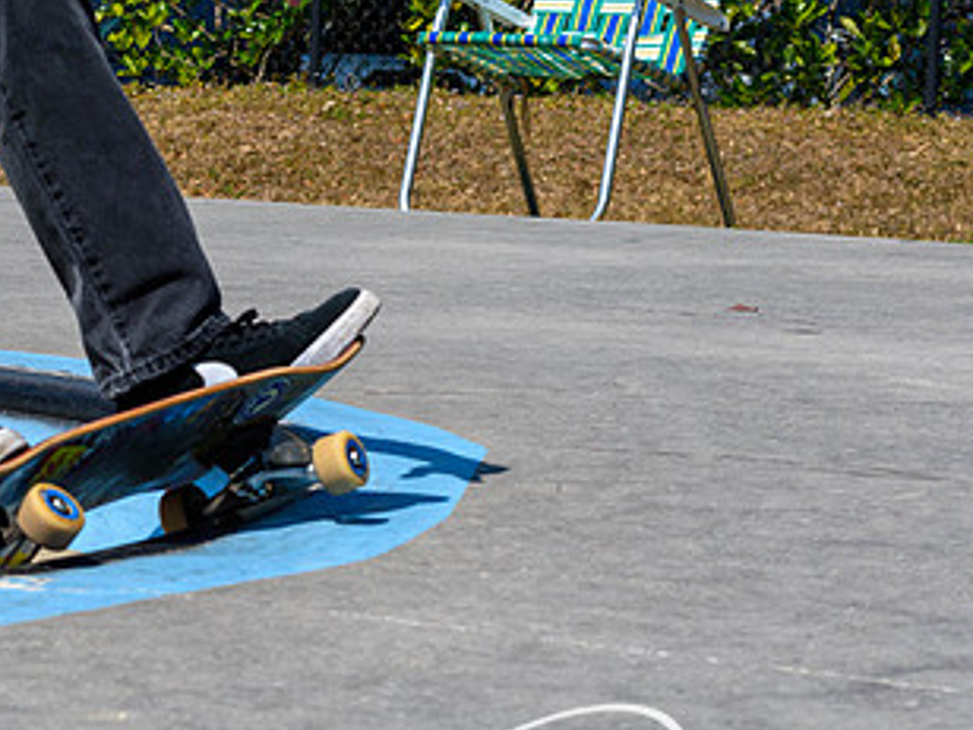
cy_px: 583
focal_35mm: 190
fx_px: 5341
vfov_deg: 7.8
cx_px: 243
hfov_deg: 10.4
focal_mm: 70
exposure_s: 1/1000
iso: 200
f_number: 8
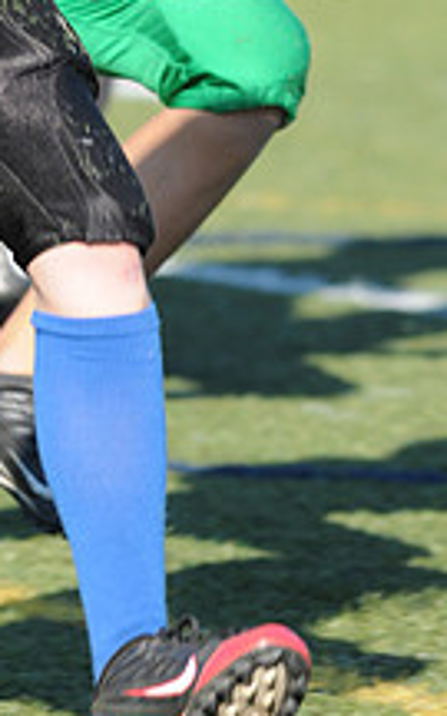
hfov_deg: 1.1
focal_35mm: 1229
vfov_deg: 1.7
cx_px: -94
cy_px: -189
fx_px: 23955
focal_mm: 300
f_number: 6.3
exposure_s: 1/500
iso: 200
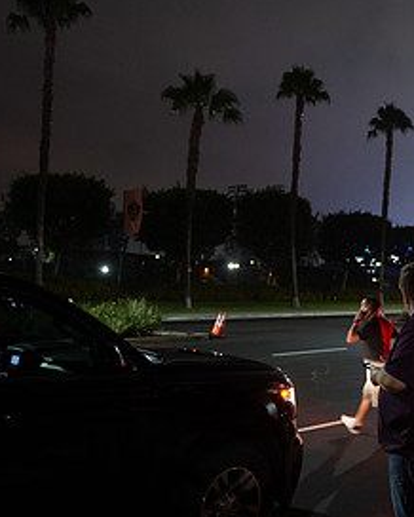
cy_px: 294
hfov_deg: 30.1
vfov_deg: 38.7
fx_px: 734
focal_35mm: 48
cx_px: 376
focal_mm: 24
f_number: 2.8
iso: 2000
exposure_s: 1/40
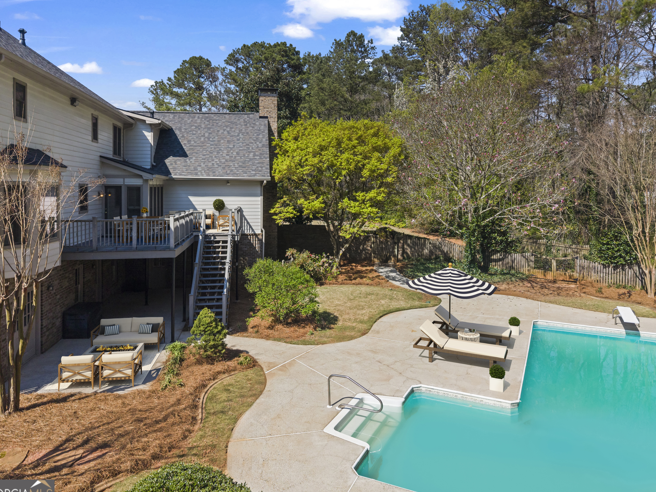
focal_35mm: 25
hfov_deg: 69.4
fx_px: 474
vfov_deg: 54.9
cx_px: 319
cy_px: 249
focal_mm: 8.67
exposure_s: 1/3000
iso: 200
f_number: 1.8
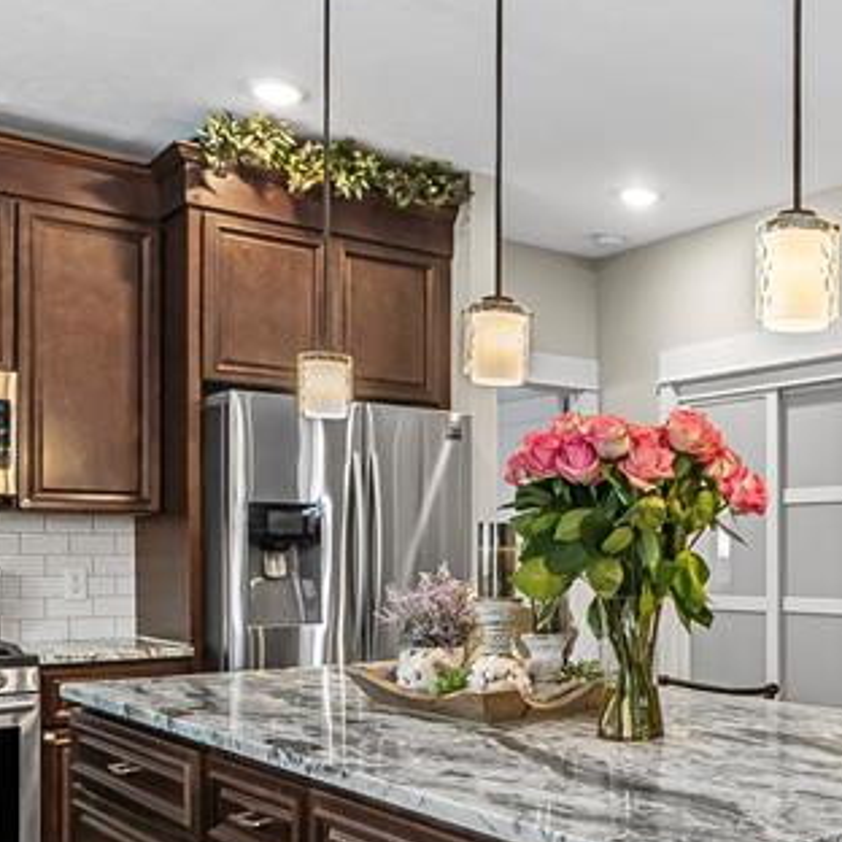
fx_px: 1142
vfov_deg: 40.1
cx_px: 756
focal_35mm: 42
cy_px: 544
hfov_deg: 37.8
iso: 3200
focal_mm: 14.9
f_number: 8
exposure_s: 1/60
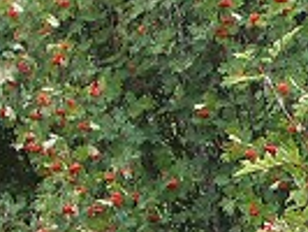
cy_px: 53
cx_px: 616
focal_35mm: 235
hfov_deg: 8.0
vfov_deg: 6.3
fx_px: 2093
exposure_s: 1/100
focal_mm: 8.2
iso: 100
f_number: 3.1
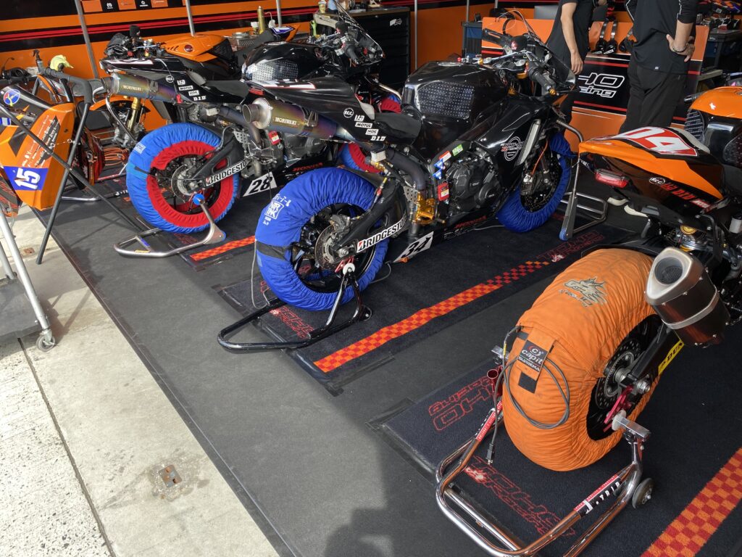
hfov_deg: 67.3
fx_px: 557
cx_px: 371
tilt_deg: -28.6
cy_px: 278
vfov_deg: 53.1
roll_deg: +4.6
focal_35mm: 26
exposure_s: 1/139
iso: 32
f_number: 1.8
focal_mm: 4.25
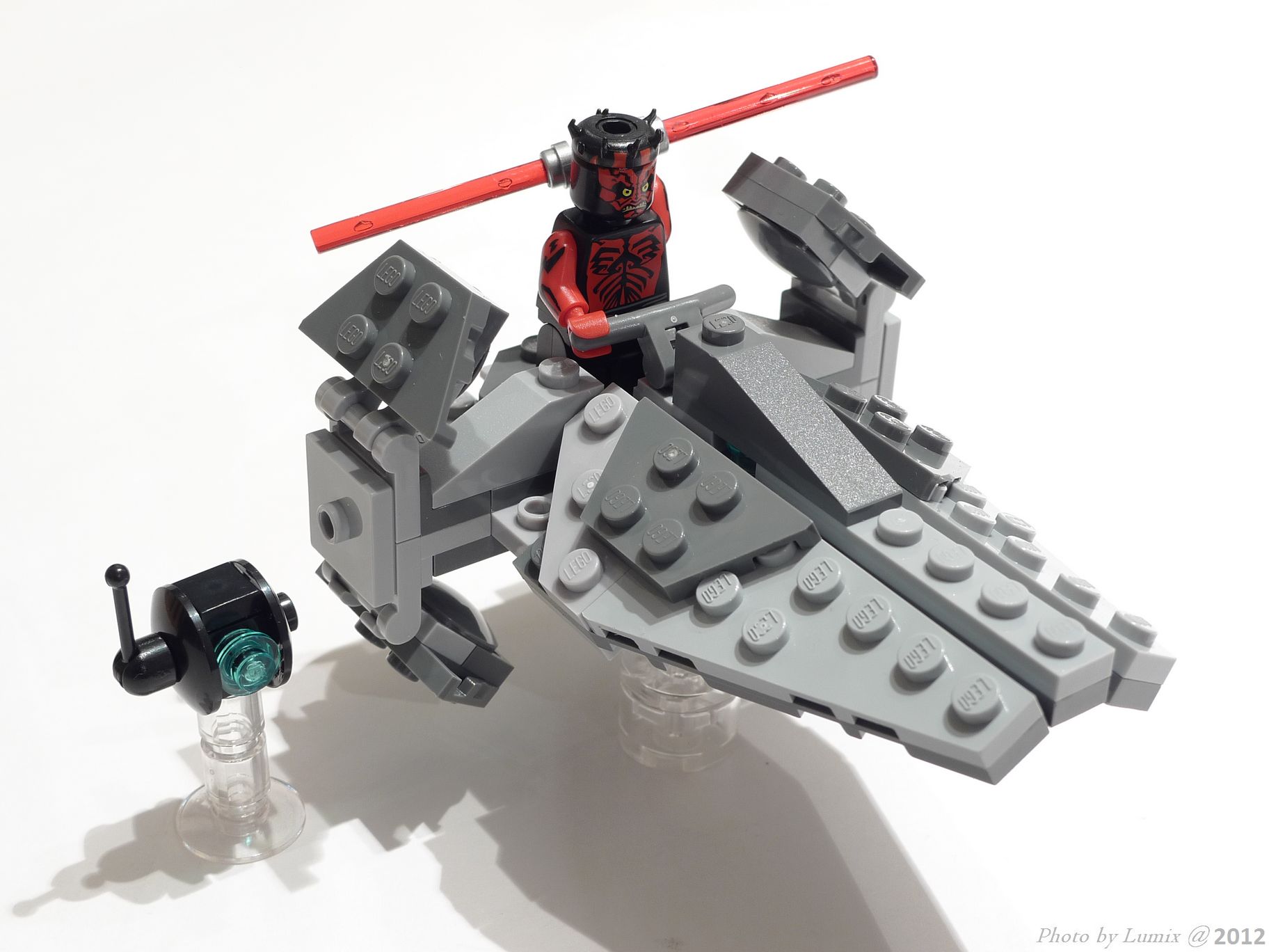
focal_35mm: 57
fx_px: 2090
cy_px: 476
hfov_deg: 33.8
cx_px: 634
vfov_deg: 25.7
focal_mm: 12.1
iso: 80
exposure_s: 1.3
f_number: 4.5
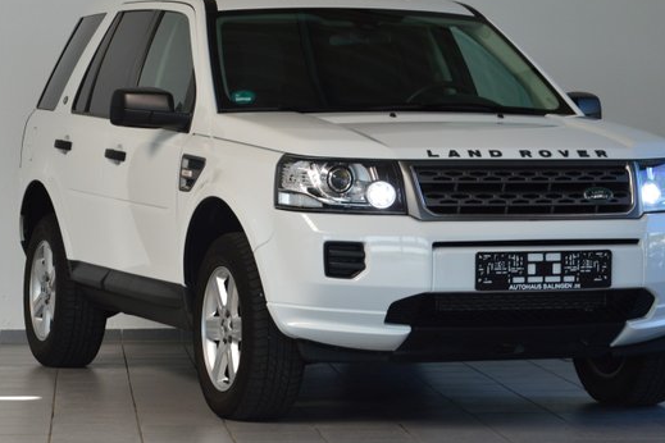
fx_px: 2734
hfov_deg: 13.9
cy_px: 215
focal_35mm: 148
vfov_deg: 9.3
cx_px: 360
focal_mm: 80
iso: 400
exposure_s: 1/60
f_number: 8
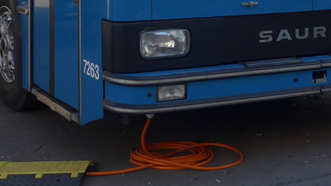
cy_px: -151
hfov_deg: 23.2
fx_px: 808
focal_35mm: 92
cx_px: 182
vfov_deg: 12.1
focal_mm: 6
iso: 80
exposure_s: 1/200
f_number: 2.8
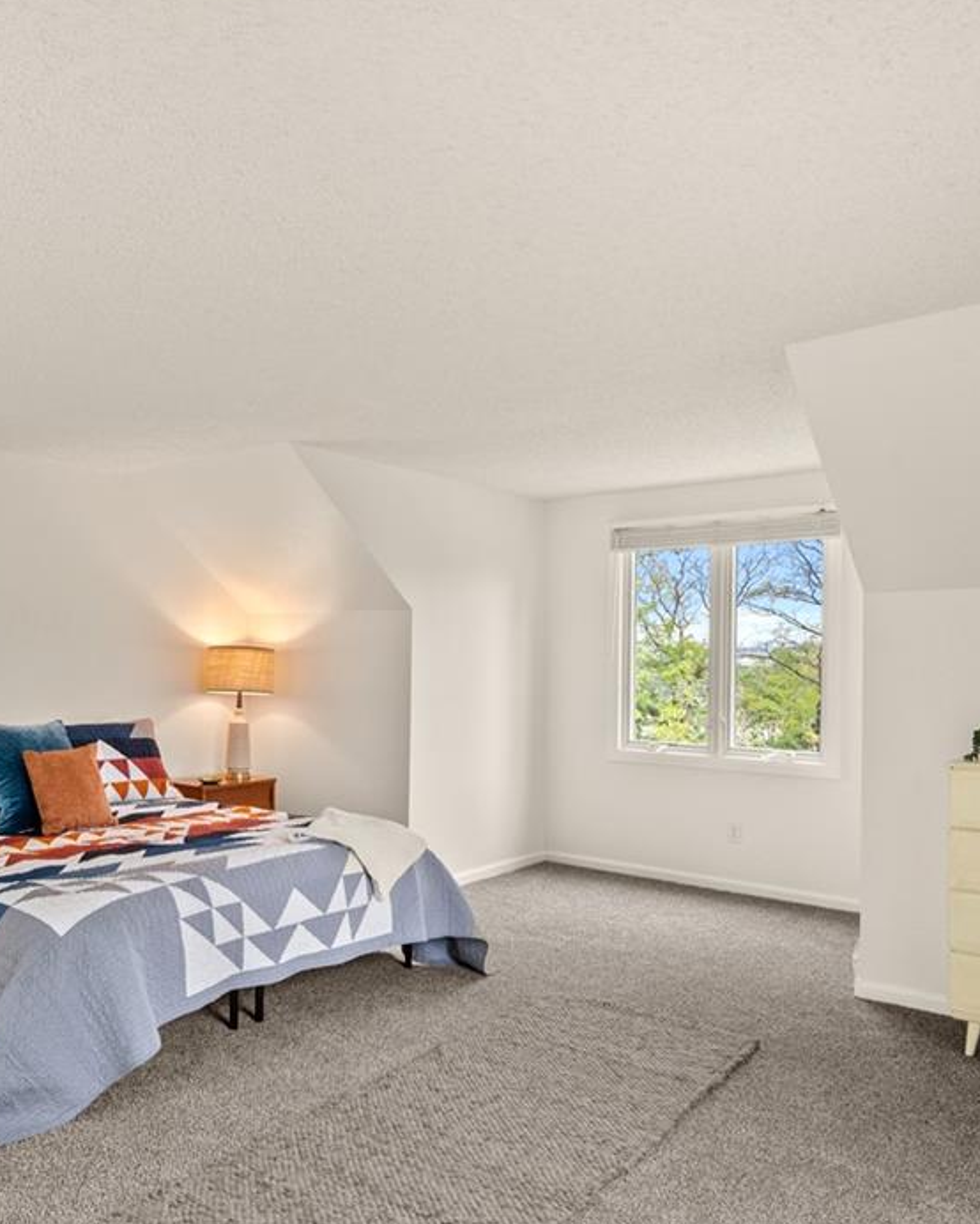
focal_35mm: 26
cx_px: 288
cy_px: 659
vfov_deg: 65.9
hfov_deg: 53.3
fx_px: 942
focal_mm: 12
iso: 400
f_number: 11
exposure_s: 1/2.5
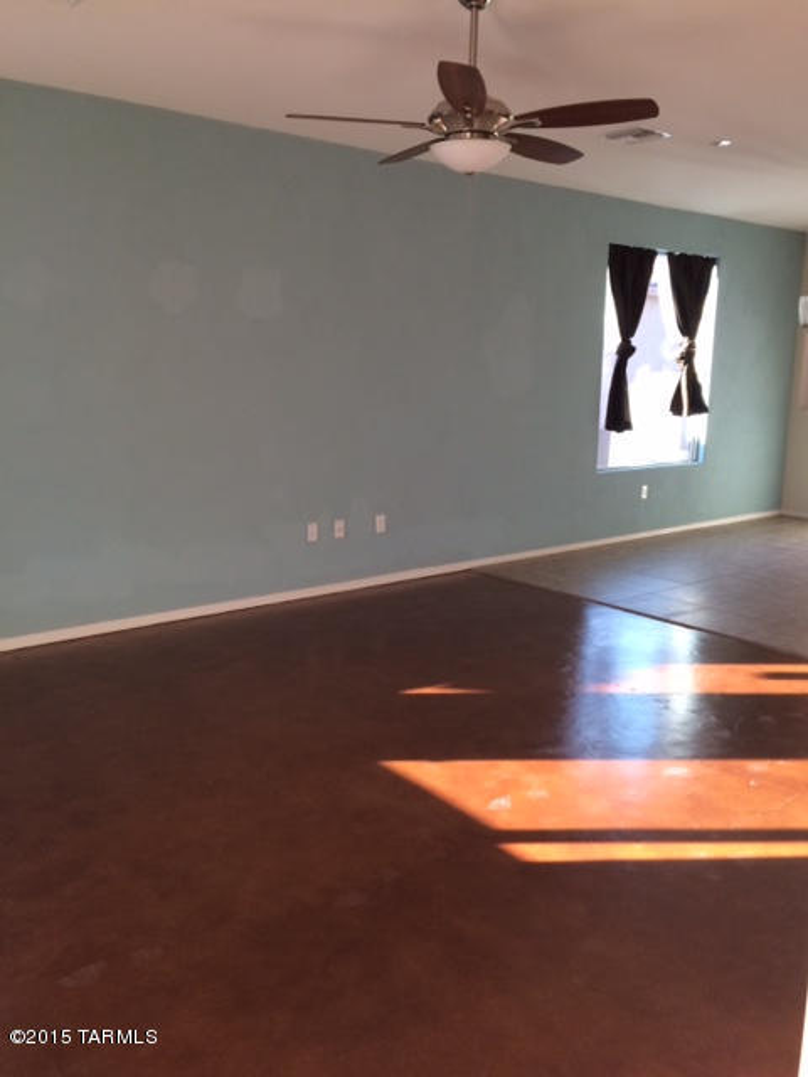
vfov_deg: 61.7
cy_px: 538
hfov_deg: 48.2
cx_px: 404
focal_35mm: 29
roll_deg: -0.1
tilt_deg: -11.9
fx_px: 903
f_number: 2.2
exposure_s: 1/30
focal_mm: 4.15
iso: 32
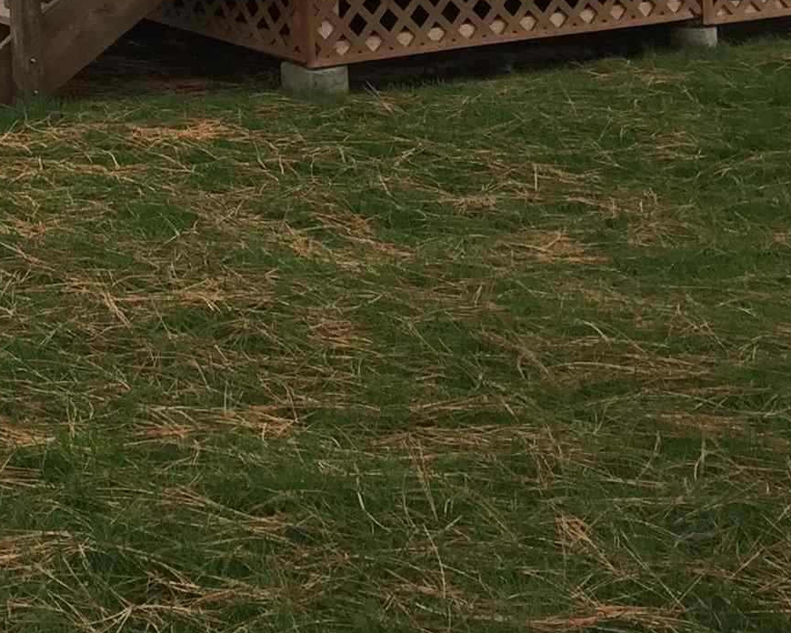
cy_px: -362
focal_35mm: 100
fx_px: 2341
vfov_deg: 14.2
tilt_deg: +0.8
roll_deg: +1.6
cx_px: -202
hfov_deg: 18.1
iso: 32
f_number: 2.2
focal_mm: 4.15
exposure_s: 1/391
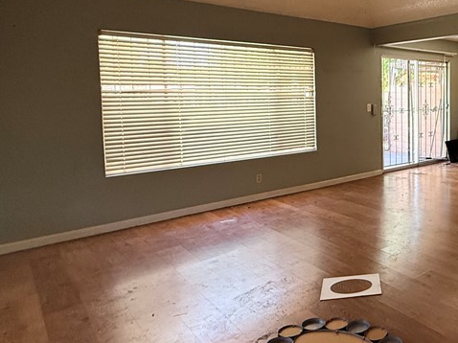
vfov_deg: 46.1
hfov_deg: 50.8
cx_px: 437
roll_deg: +0.8
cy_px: 115
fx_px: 397
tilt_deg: -2.4
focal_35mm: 30
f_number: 2.2
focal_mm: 2.22
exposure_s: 1/99
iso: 250
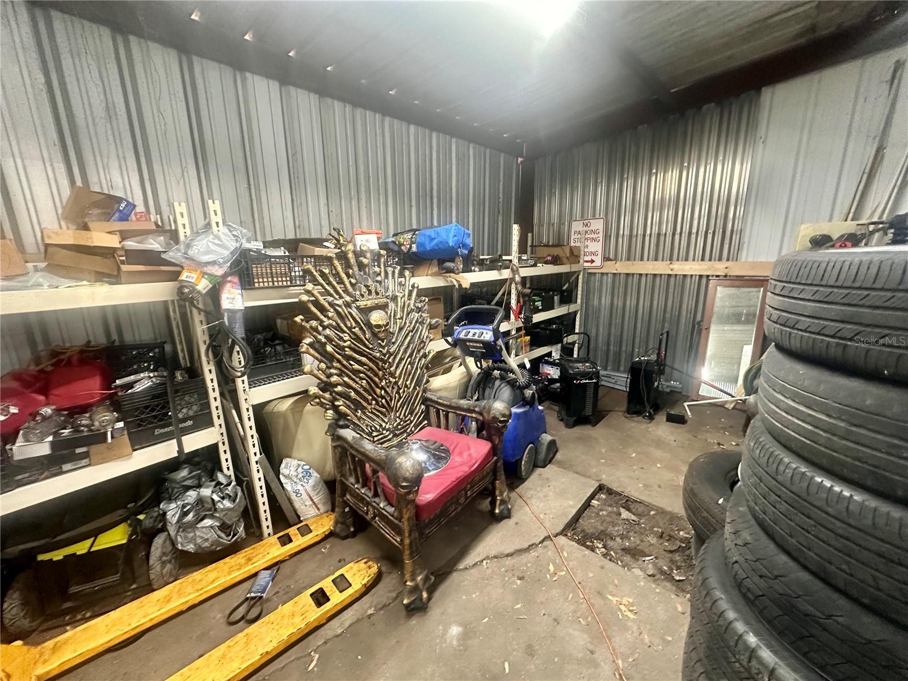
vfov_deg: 85.7
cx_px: 454
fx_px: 367
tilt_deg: -11.5
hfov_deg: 102.1
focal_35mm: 14
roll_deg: +2.4
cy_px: 340
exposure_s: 1/60
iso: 640
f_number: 2.2
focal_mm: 2.22
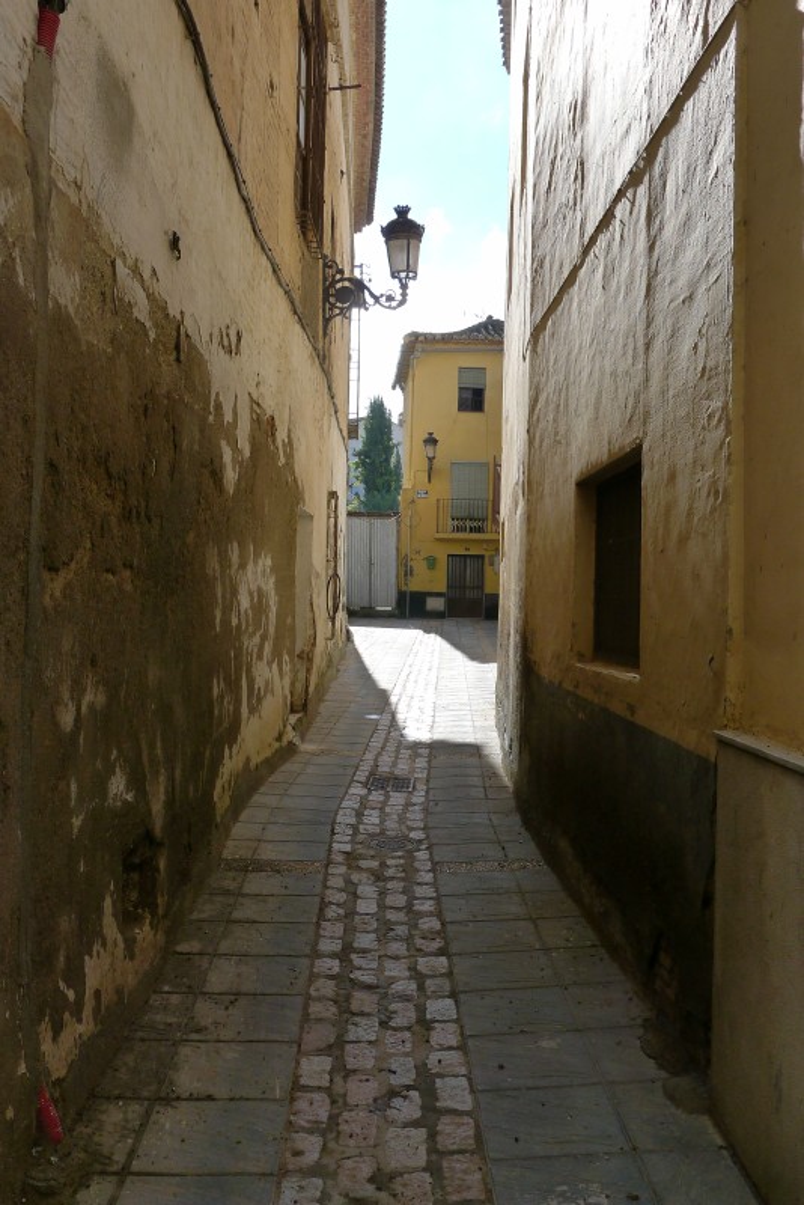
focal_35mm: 32
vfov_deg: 58.7
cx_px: 402
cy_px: 602
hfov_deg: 41.1
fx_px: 1071
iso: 125
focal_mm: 6.8
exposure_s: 1/400
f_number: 4
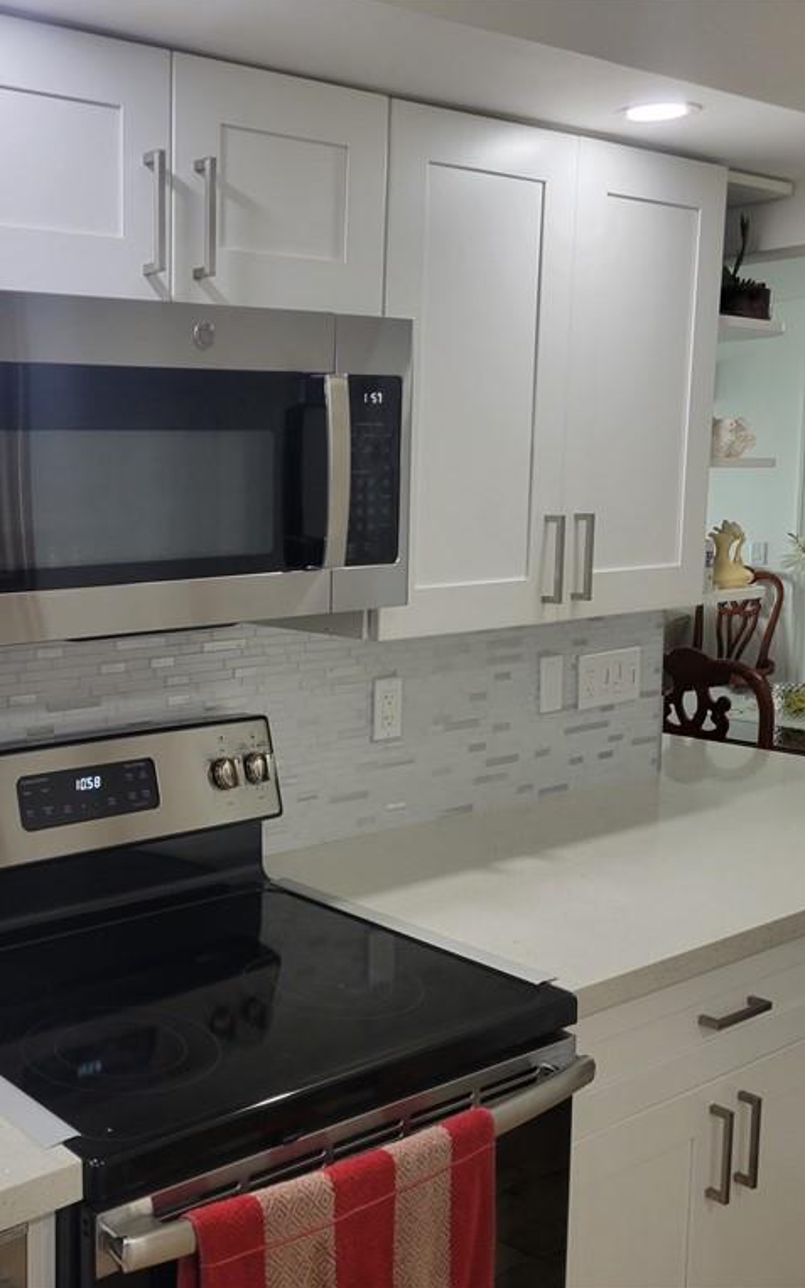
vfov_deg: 52.7
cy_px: 641
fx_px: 1299
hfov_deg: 32.4
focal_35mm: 37
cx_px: 54
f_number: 1.8
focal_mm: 5.4
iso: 160
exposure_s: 1/120
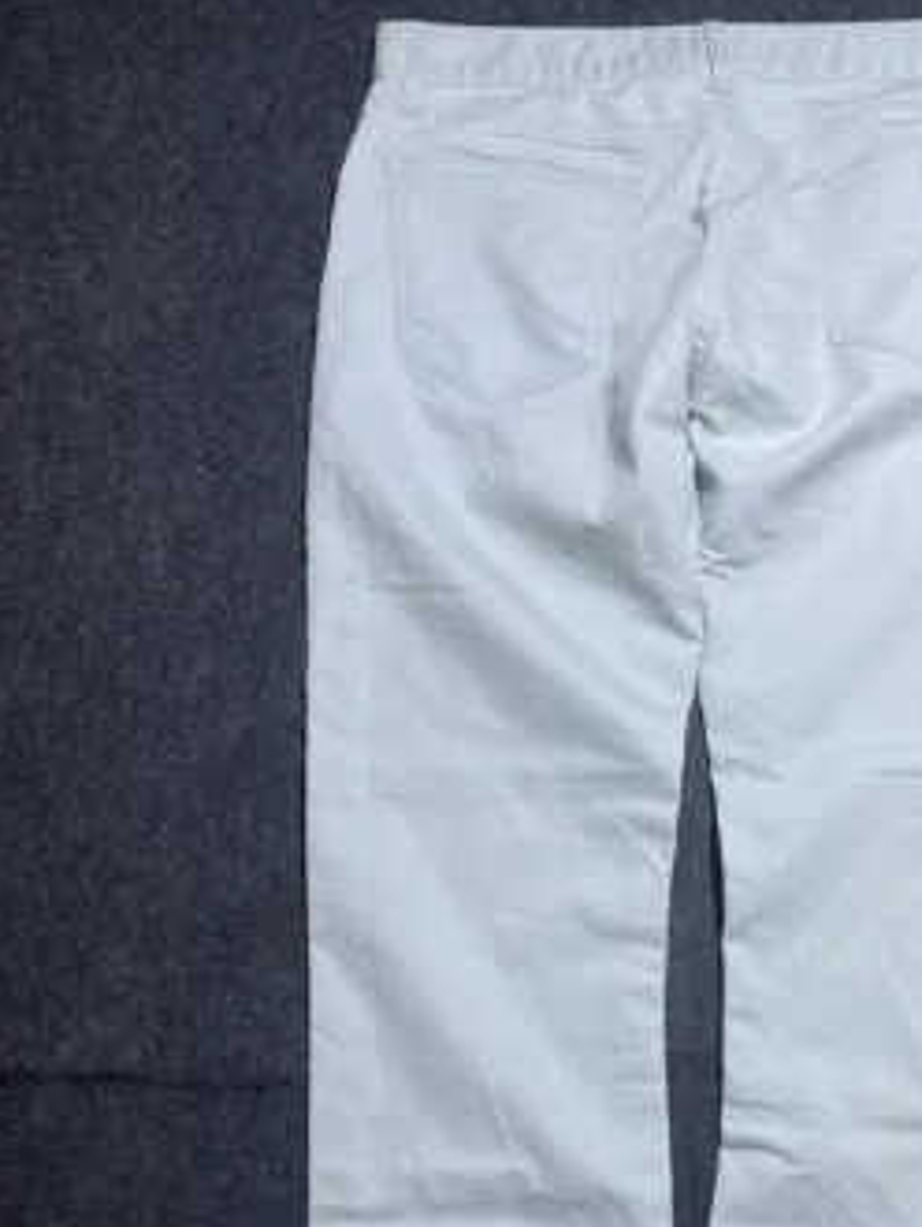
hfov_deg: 33.6
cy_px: 887
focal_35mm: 42
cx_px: 703
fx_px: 1490
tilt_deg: -53.8
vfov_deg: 43.6
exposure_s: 1/100
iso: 40
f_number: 1.6
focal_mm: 4.2
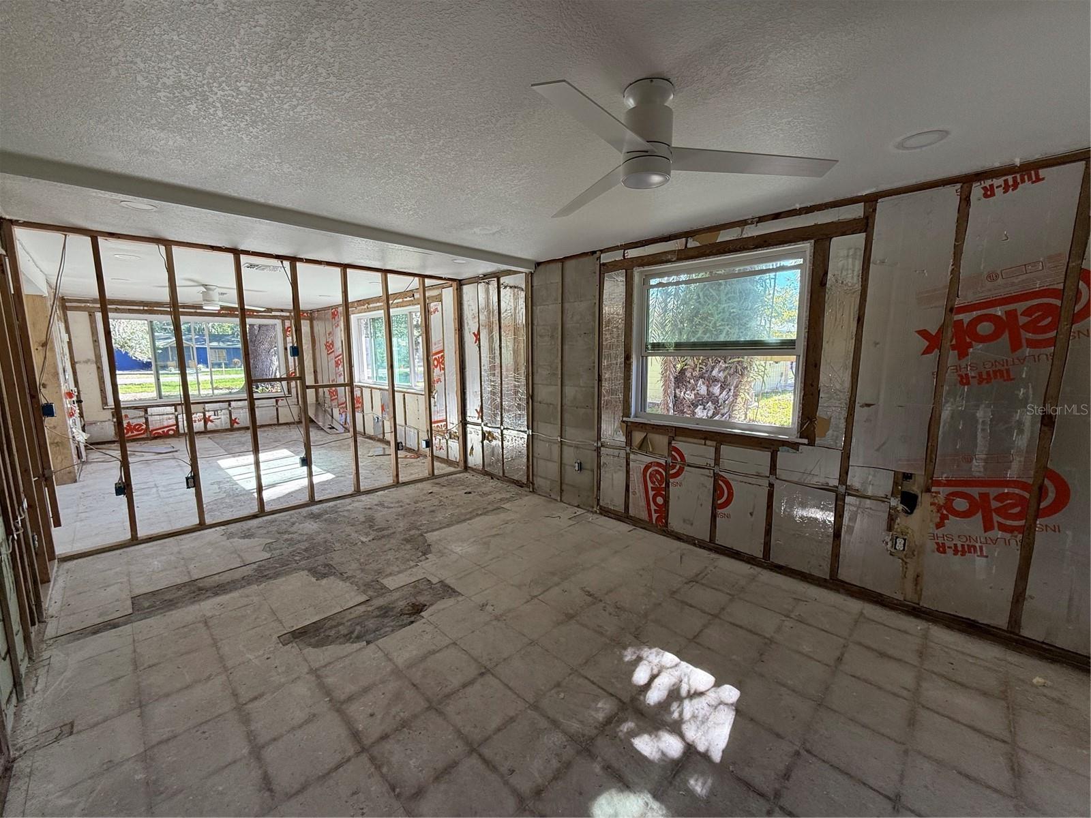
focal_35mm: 14
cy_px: 409
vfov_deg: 85.7
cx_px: 546
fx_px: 441
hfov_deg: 102.1
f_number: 2.2
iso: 100
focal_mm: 2.22
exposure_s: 1/99
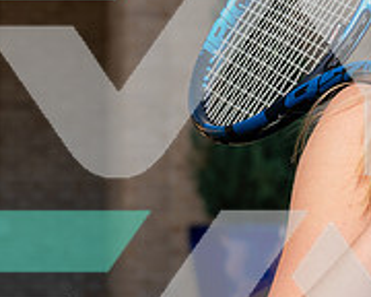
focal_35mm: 274
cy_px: 35
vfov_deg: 5.6
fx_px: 3009
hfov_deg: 7.0
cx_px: 451
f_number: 5.6
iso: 250
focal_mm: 67
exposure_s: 1/250
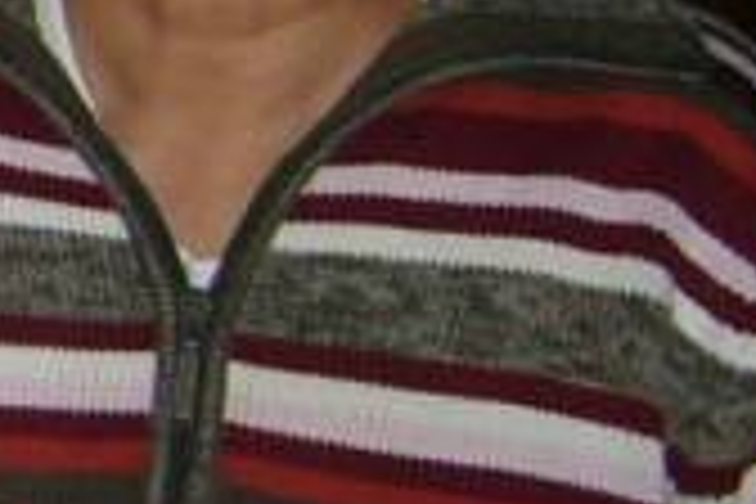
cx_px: -180
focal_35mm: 132
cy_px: 45
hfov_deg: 14.9
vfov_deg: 10.3
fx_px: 2772
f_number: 2.8
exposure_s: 1/60
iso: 125
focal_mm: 5.8
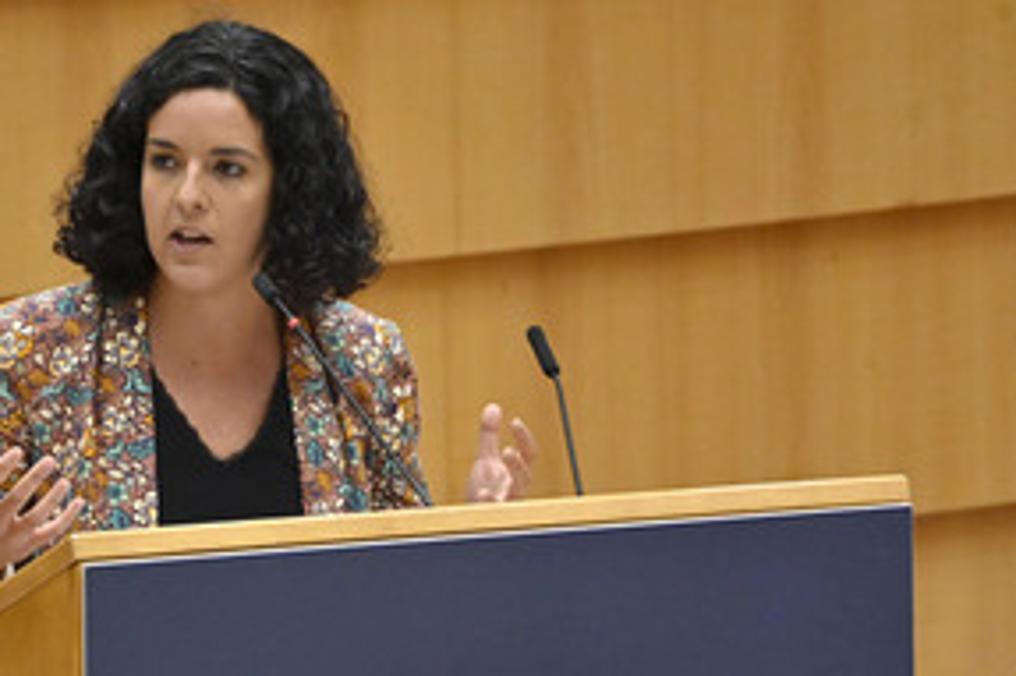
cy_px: 499
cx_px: 365
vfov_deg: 1.5
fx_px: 26513
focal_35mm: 940
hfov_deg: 2.2
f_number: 6.3
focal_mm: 600
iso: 5000
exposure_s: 1/640
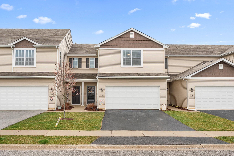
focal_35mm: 36
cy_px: 78
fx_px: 234
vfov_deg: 36.9
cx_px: 117
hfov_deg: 53.1
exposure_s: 1/60
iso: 125
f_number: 5
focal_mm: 24
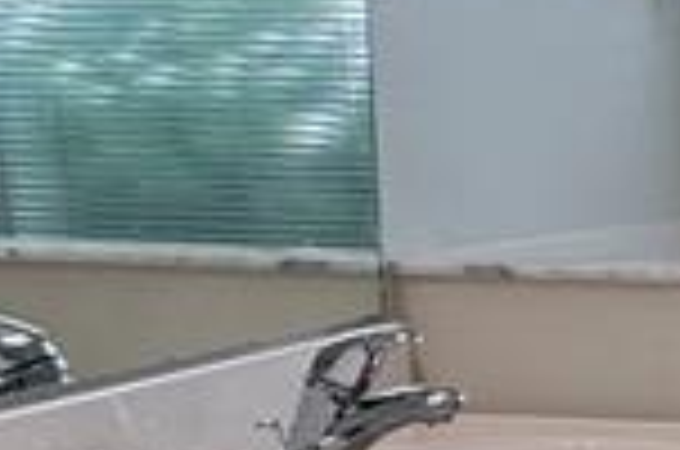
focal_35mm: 99
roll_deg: -1.3
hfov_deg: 17.5
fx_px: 1866
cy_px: 513
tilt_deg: -12.2
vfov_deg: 13.4
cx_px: 1148
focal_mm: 2.22
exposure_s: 1/120
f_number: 2.2
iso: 125
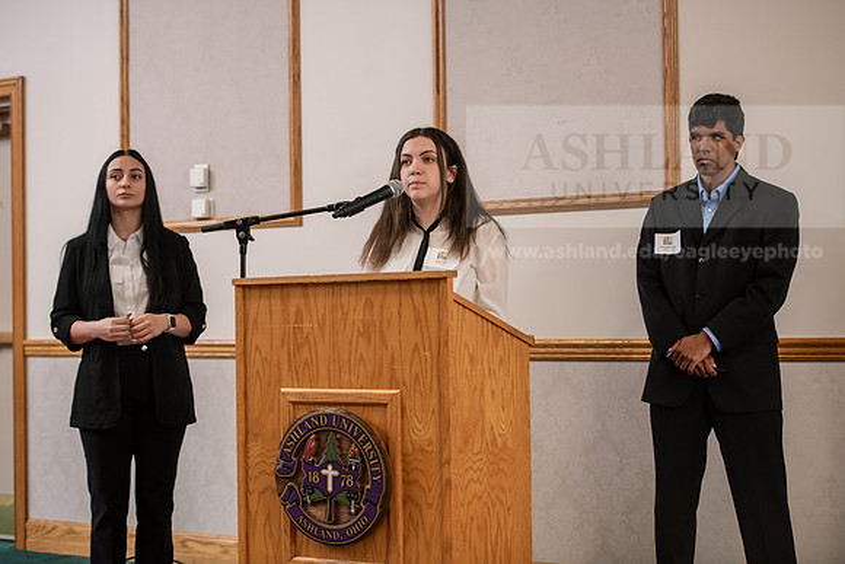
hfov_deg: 28.8
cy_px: 282
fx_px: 1643
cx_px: 422
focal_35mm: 70
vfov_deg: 19.5
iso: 2500
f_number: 3.2
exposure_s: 1/200
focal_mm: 70
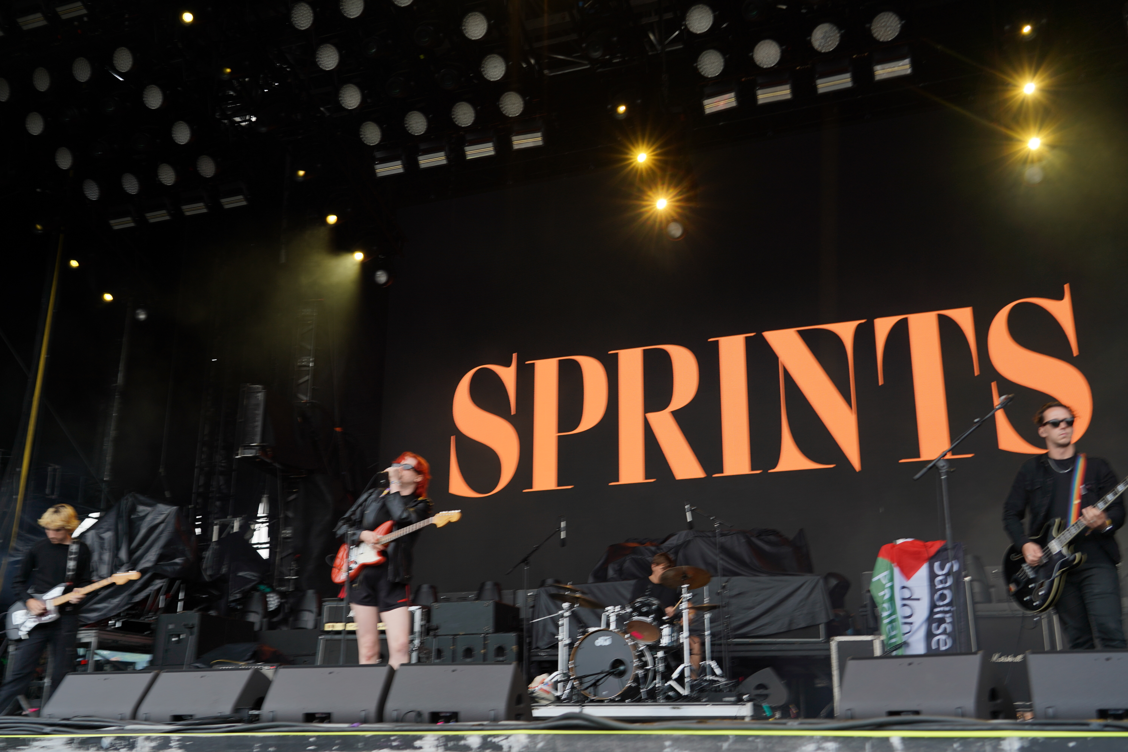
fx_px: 1097
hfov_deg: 54.4
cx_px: 564
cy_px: 376
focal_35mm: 35
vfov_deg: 37.9
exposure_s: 1/60
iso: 100
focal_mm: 35
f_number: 5
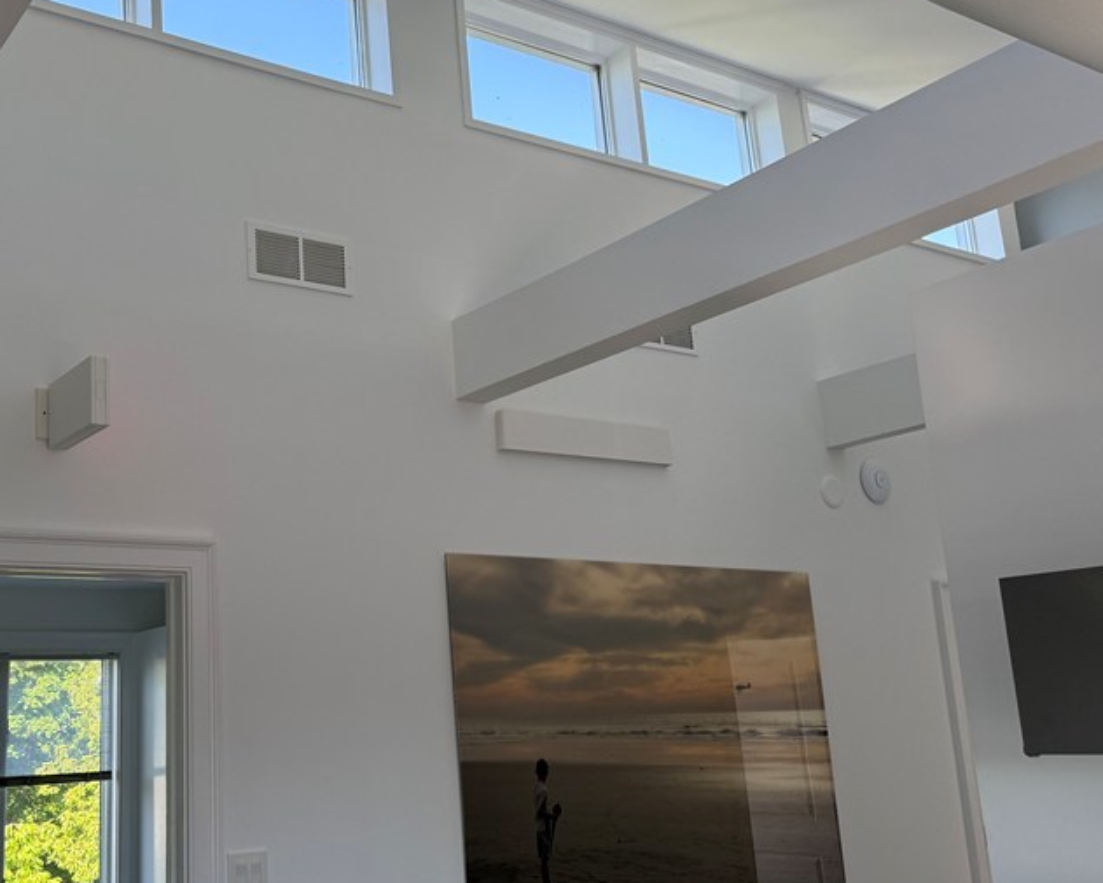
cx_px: 334
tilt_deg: +13.0
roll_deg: +1.9
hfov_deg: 46.9
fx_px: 1241
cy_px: 451
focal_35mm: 38
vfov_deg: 39.2
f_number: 1.78
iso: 100
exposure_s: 1/403
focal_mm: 6.76
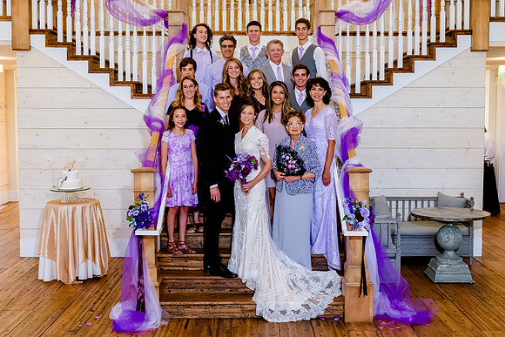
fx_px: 682
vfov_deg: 27.7
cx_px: 249
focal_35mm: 49
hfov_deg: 40.6
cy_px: 157
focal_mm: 35
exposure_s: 1/200
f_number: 6.3
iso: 2500
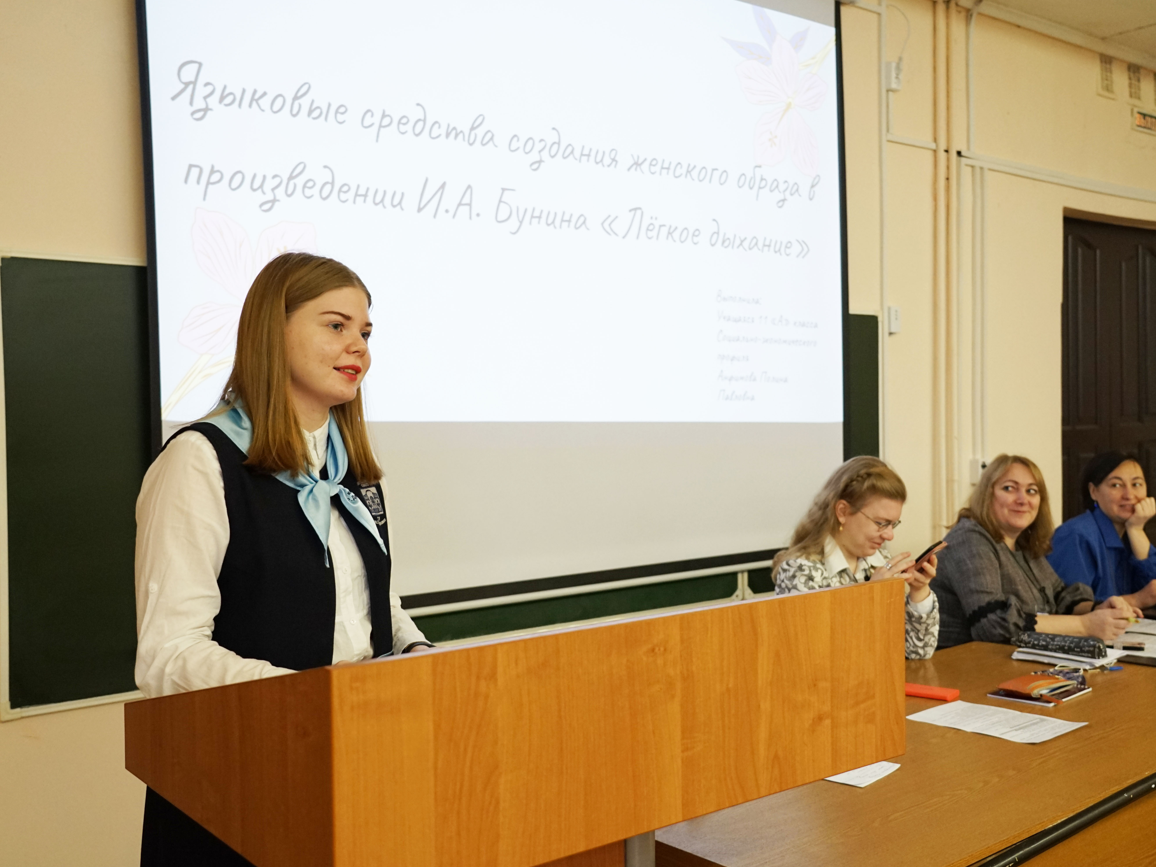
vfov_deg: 40.7
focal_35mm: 35
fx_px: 1169
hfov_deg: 52.6
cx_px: 605
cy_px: 436
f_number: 4
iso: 2000
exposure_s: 1/200
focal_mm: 32
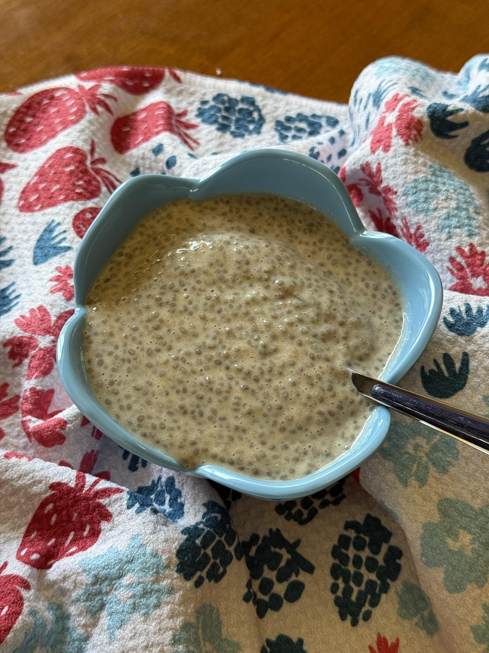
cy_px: 326
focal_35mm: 48
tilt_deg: -58.5
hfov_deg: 30.3
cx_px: 244
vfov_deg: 39.7
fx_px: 904
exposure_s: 1/121
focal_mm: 6.76
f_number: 1.78
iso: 80
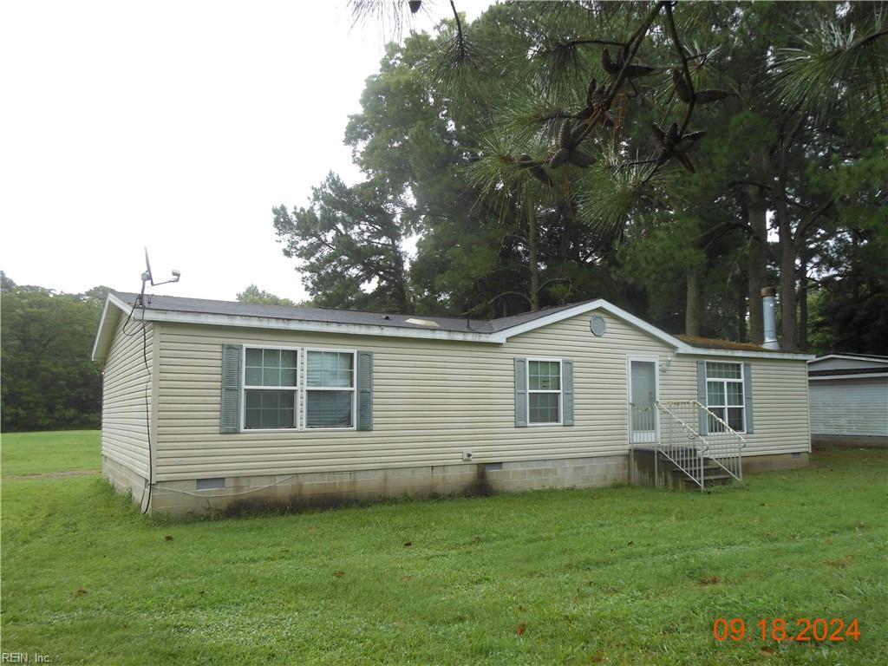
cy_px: 333
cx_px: 444
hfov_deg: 69.4
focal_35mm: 25
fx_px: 641
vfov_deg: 54.9
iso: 80
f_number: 3.2
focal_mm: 4.5
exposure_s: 1/160
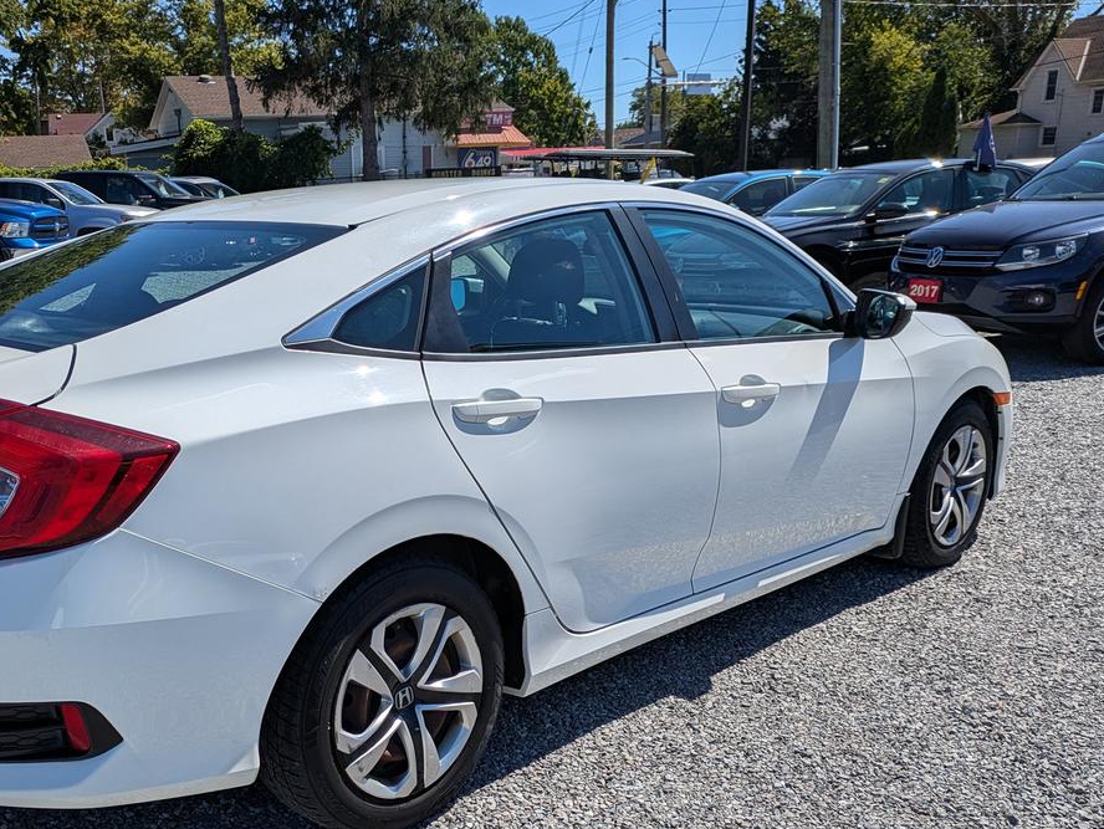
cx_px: 406
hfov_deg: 50.7
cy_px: 542
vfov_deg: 39.3
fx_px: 1149
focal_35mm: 36
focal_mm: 5.43
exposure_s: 1/5076
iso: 47
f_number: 1.89
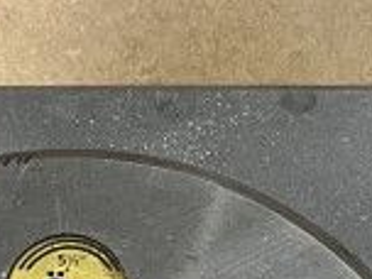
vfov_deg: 8.1
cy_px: 541
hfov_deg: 10.6
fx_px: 1881
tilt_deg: -84.5
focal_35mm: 175
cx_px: 671
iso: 125
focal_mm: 5.7
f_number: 1.5
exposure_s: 1/50
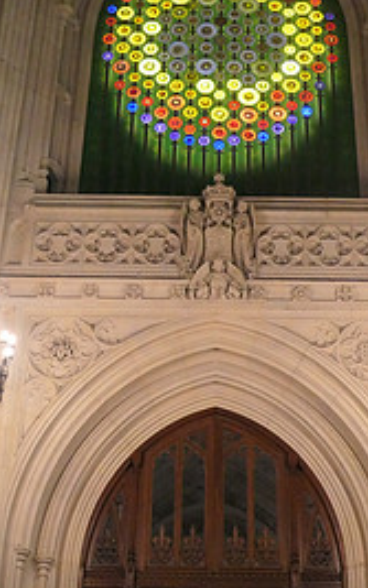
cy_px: 123
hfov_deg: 17.8
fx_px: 1171
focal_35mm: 73
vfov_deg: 27.7
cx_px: 226
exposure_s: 1/125
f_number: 3.6
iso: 3200
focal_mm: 12
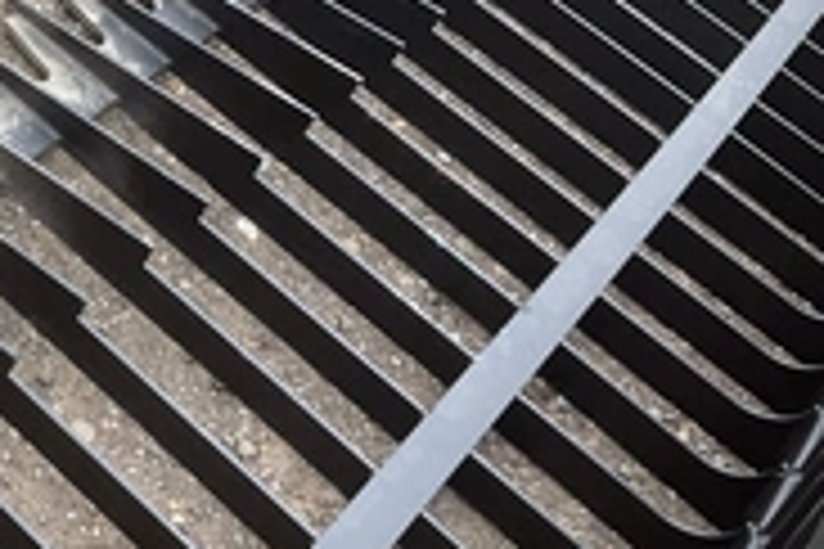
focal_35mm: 66
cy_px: 153
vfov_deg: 20.5
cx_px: 36
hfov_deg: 28.9
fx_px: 1511
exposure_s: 1/309
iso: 25
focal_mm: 3
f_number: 1.8
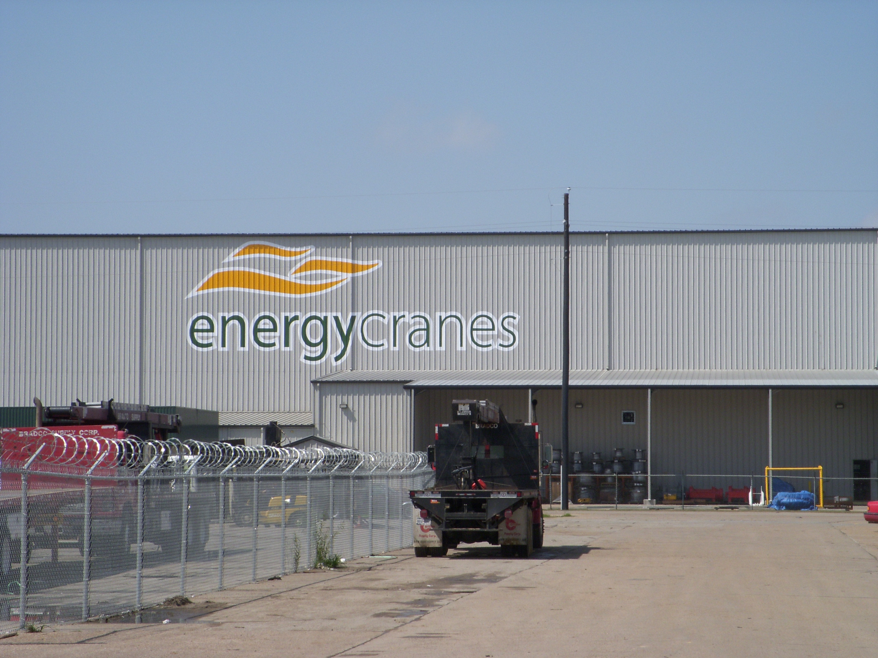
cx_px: 439
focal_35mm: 114
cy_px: 329
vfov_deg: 13.0
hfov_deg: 17.3
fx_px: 2891
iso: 100
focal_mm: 18.9
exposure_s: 1/320
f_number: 8.4
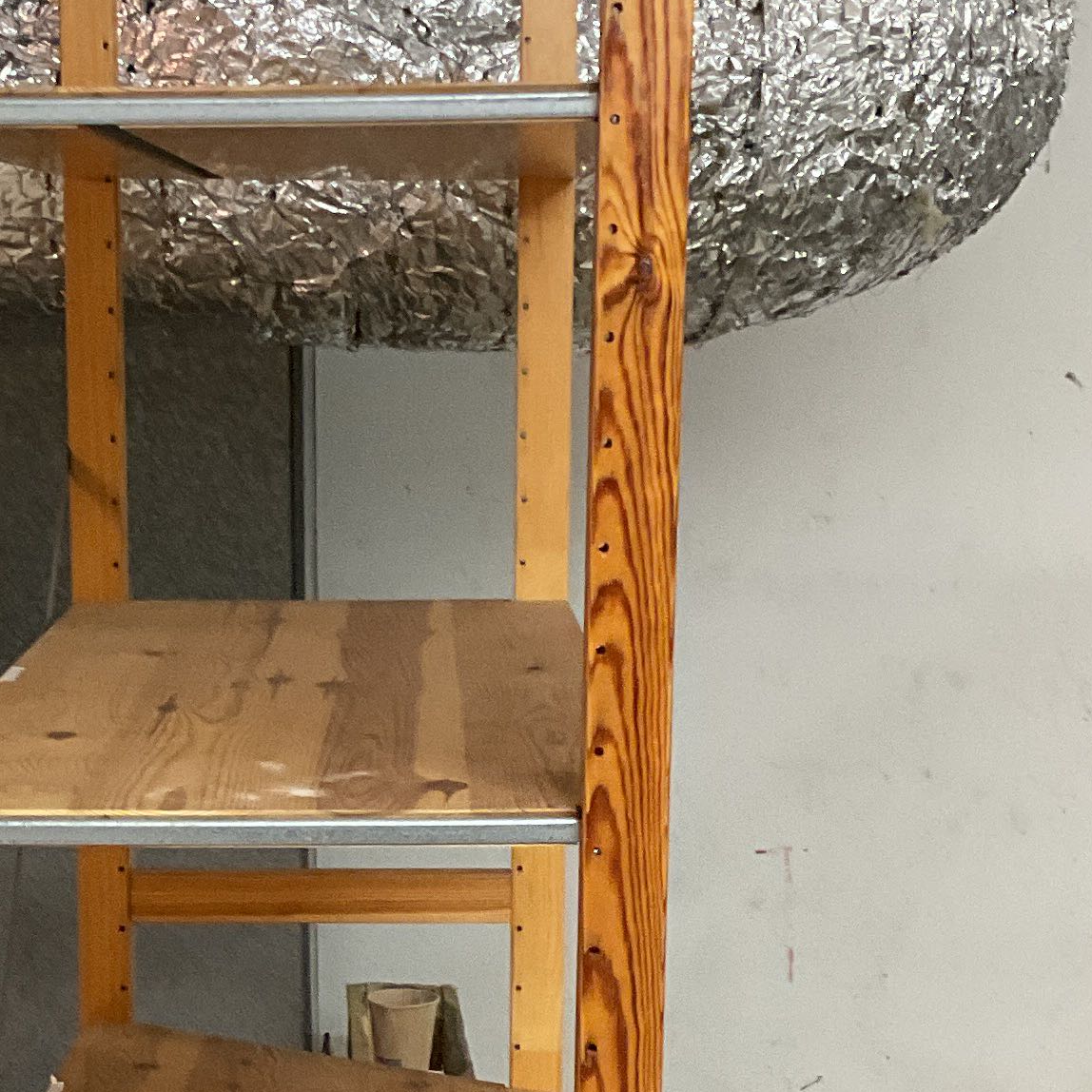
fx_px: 3212
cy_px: 944
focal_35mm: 90
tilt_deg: -10.0
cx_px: 282
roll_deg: +1.1
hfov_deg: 19.2
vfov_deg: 19.0
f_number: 1.8
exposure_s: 1/50
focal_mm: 3
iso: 200
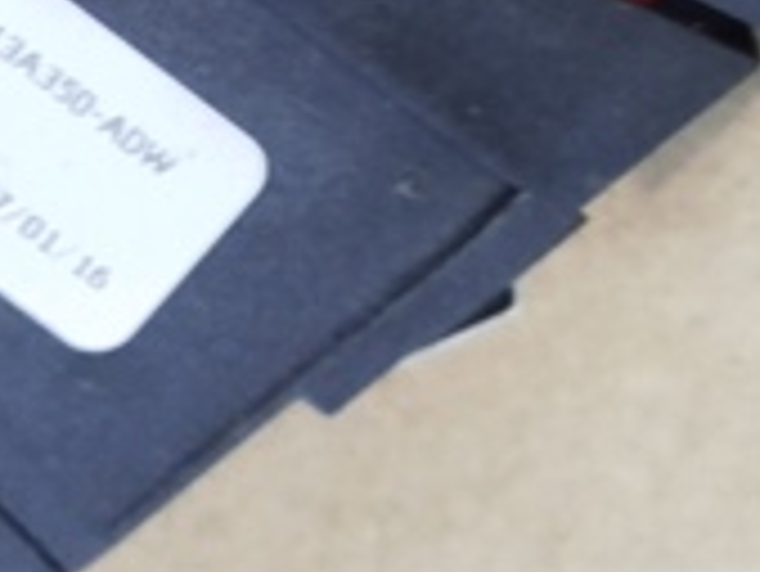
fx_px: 3999
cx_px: 283
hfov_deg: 10.9
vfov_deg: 8.1
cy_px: -14
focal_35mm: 182
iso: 800
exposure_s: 1/33
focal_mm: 5.31
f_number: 1.7
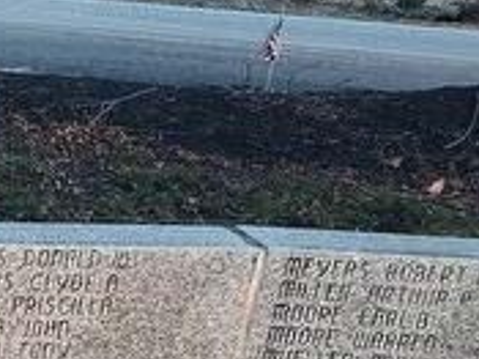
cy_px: 597
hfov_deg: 15.9
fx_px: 1452
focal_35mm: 105
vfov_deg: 13.0
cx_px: -389
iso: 272
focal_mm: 5.56
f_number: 1.8
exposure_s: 1/120
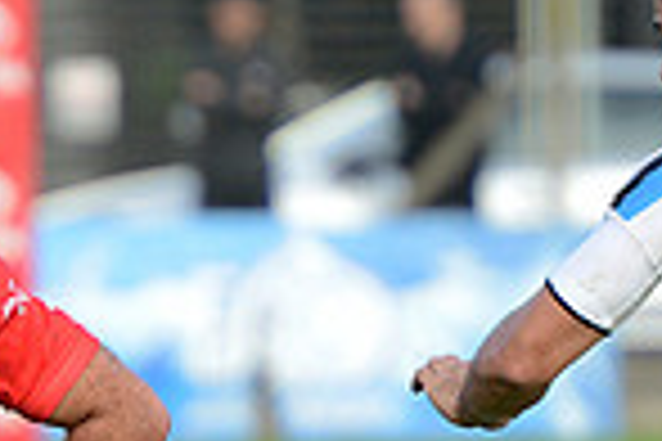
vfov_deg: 1.3
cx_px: 374
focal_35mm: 1065
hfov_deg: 1.9
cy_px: 610
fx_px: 19583
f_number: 4
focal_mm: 270
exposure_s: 1/500
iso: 500
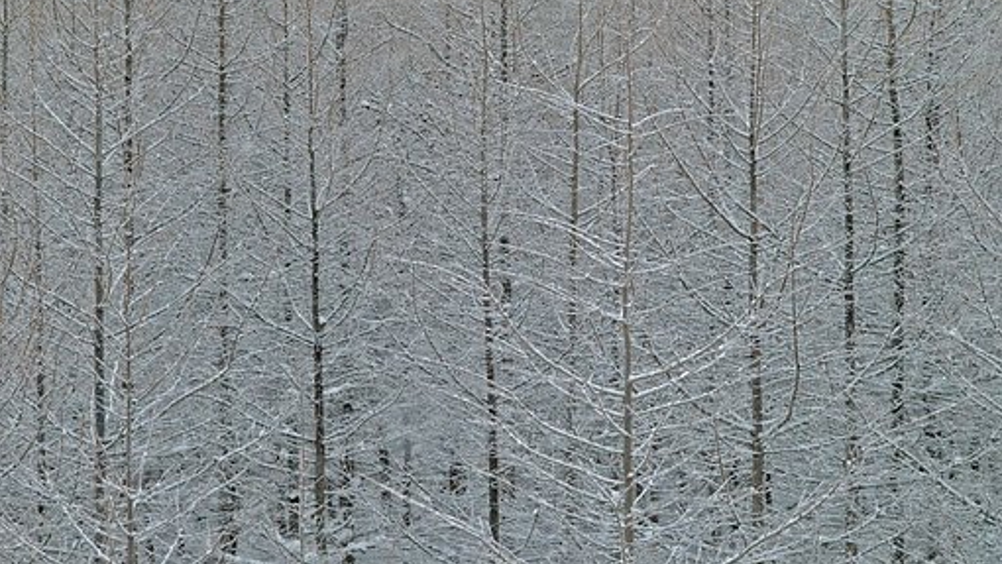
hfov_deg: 21.5
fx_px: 2645
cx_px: 501
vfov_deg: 12.2
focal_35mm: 100
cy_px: 283
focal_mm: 63
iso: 400
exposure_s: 1/250
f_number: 5.6
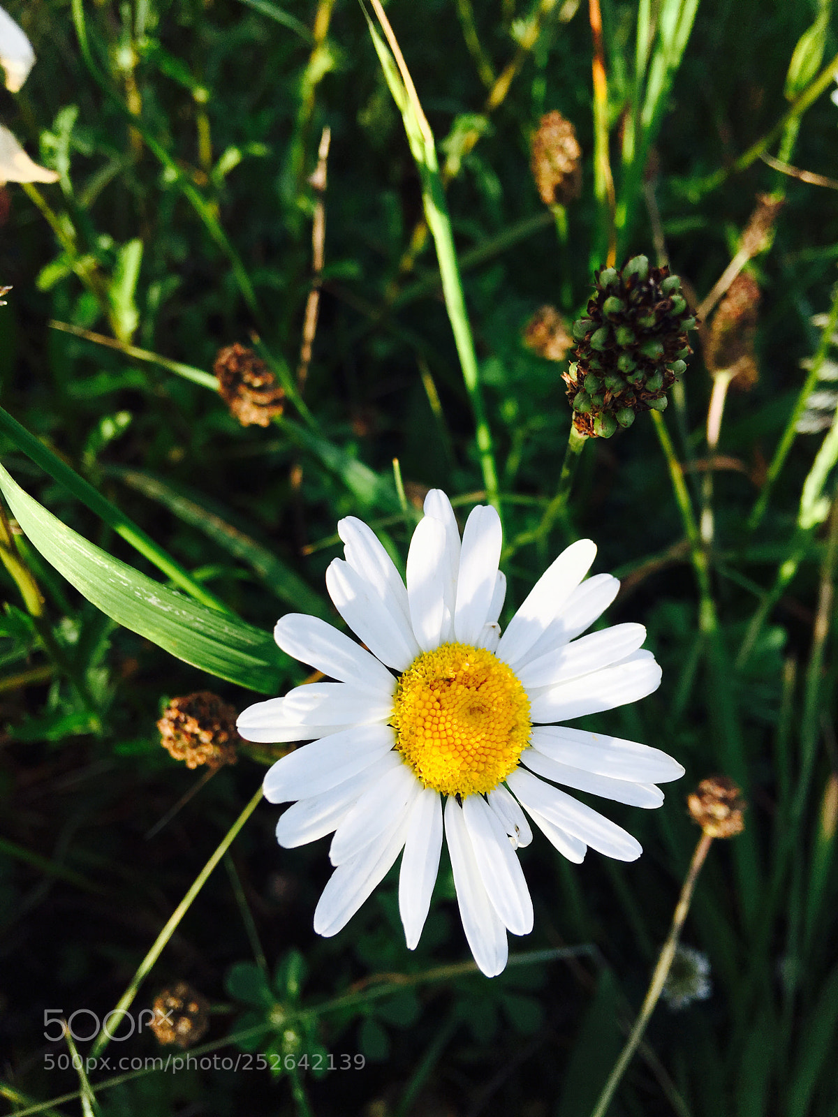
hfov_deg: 48.2
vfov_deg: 61.7
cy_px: 558
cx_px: 419
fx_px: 936
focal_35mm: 29
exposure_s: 1/938
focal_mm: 4.15
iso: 25
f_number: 2.2
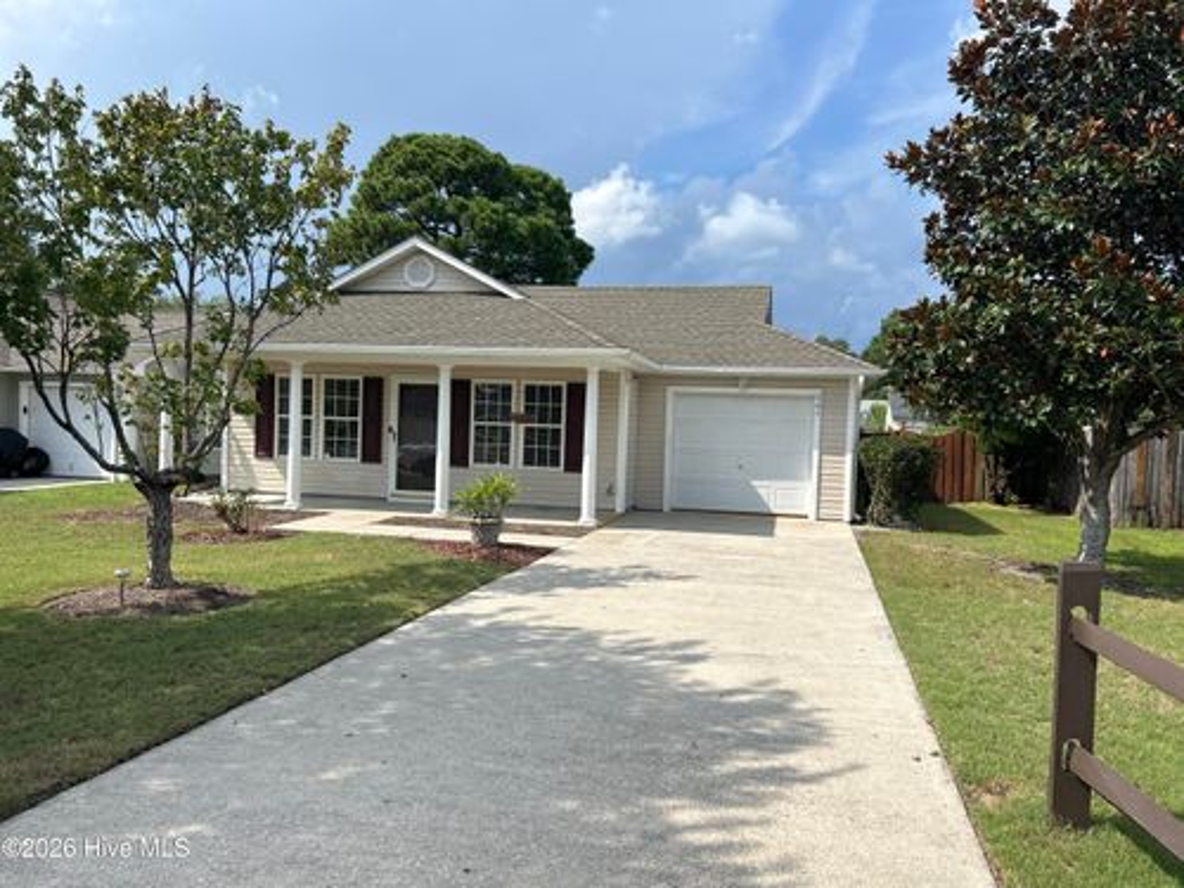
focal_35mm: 26
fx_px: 889
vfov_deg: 53.1
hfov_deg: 67.3
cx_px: 592
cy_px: 444
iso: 50
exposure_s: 1/5076
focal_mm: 5.7
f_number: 1.5
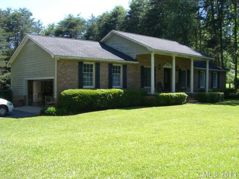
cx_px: 120
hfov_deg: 49.0
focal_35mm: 38
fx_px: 262
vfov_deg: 37.7
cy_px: 90
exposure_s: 1/125
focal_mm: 6.2
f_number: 4.3
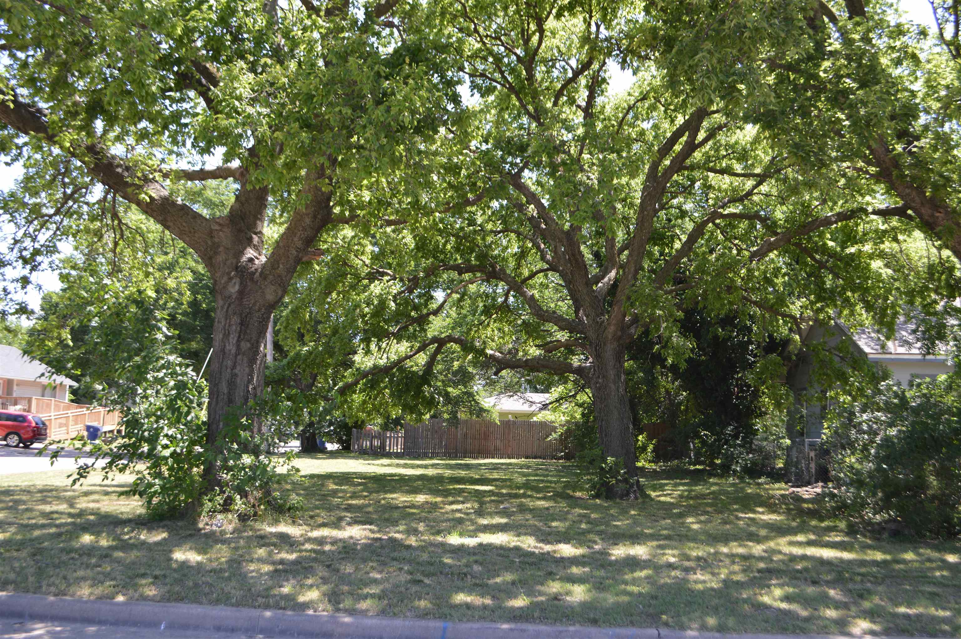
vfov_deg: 39.9
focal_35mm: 33
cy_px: 320
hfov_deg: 57.3
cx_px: 480
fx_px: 880
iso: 125
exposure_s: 1/125
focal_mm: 22
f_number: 5.6
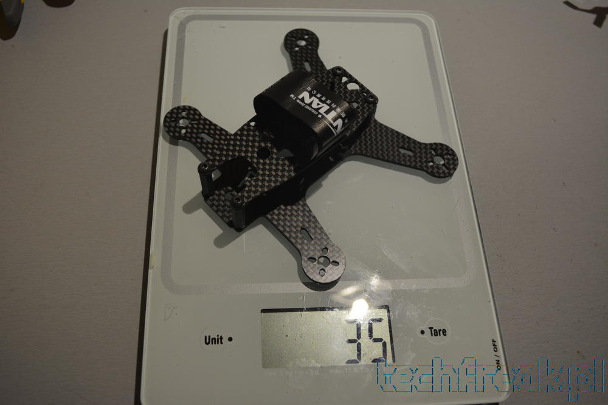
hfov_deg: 55.1
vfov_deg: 38.4
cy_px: 202
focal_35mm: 34
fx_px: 583
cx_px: 304
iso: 400
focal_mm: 23
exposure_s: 1/125
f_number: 5.6
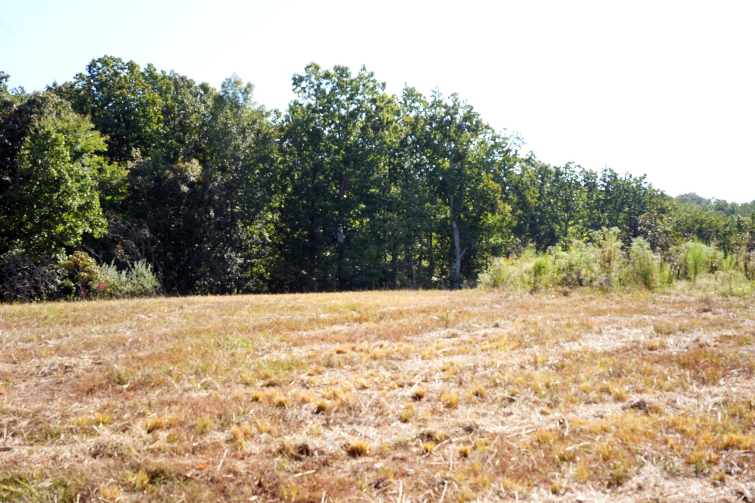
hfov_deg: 54.4
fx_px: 734
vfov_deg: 37.8
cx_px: 378
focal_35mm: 35
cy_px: 252
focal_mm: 35
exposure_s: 1/640
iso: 640
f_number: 7.1
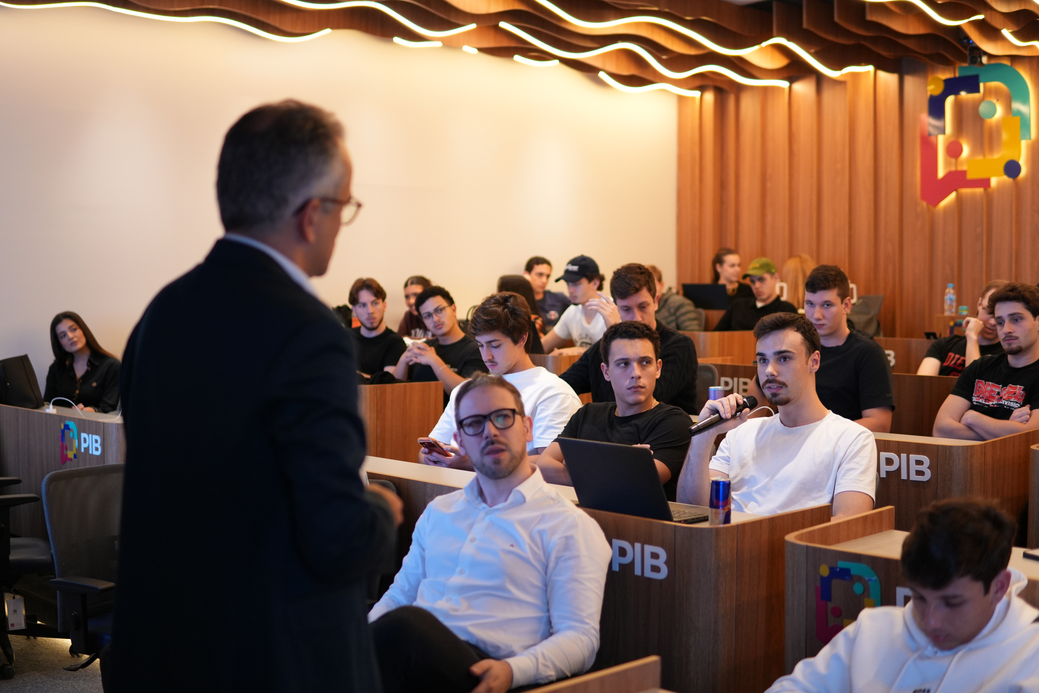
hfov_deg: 43.6
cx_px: 520
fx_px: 1299
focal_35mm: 45
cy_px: 346
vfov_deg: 29.9
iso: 640
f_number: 1.4
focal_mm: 30
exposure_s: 1/200
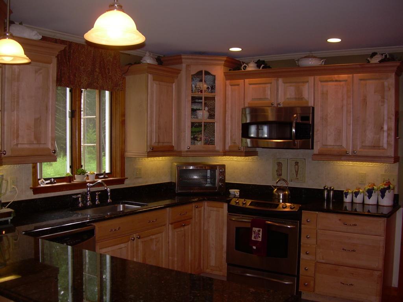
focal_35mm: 38
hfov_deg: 49.0
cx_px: 202
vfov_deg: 37.7
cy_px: 151
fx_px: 442
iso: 55
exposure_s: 1/60
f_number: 2.8
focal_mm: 6.3
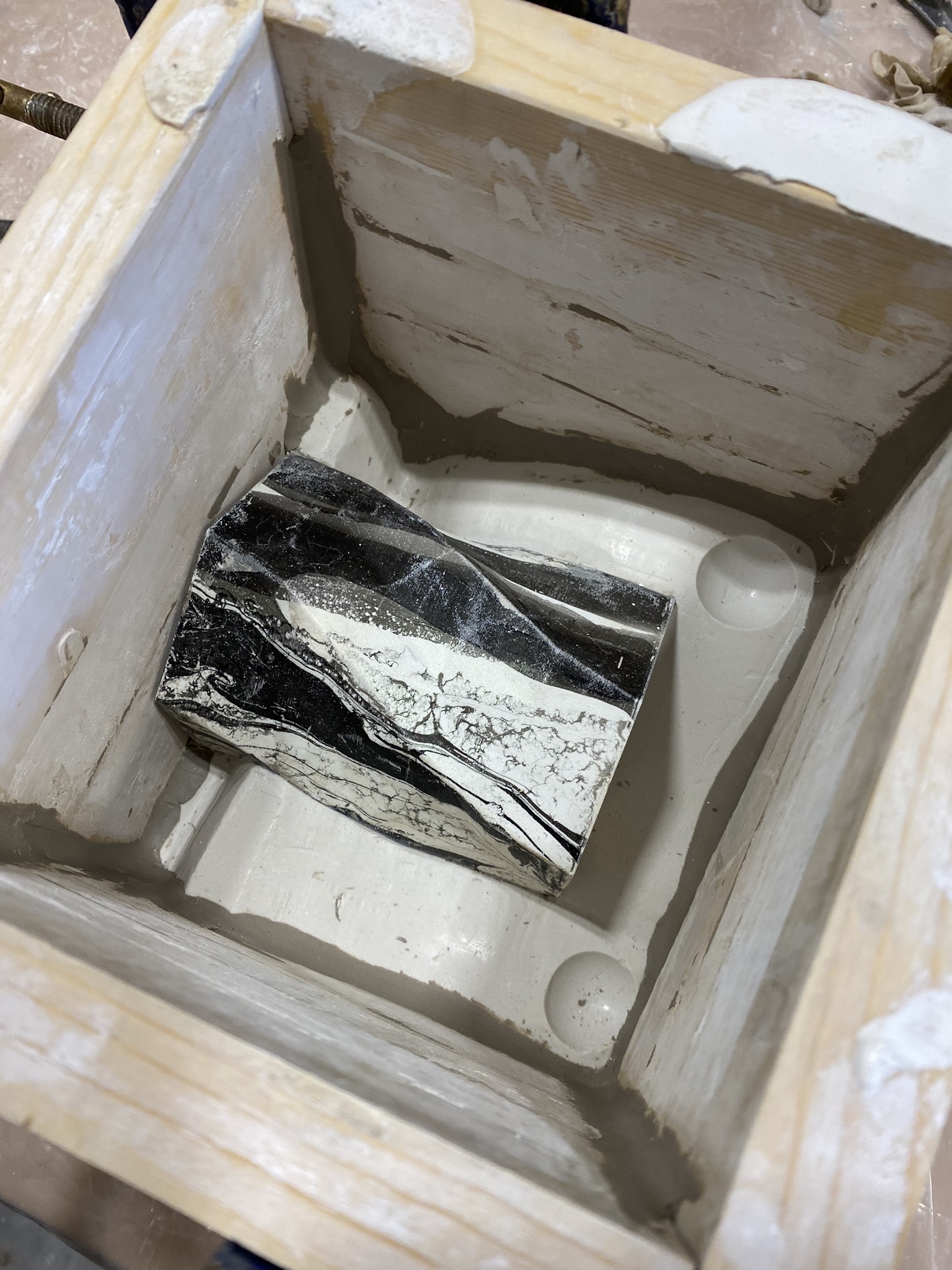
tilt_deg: -71.8
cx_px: 476
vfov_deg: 67.3
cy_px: 635
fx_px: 953
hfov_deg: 53.1
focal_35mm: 26
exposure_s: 1/120
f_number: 1.8
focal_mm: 4.25
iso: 100
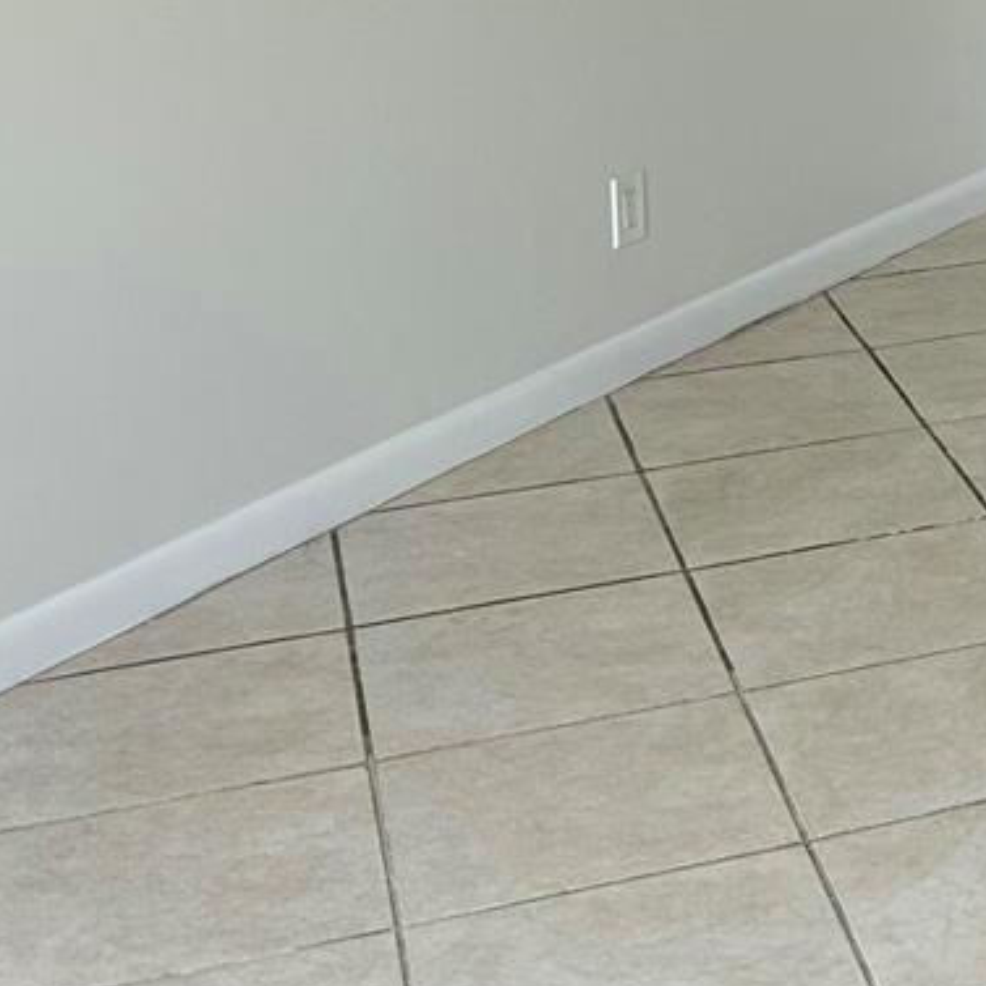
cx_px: 1561
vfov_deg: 18.5
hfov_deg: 17.1
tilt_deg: -9.8
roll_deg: -0.3
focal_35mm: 90
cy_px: -107
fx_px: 2900
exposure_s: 1/121
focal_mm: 6.86
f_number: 1.78
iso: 160
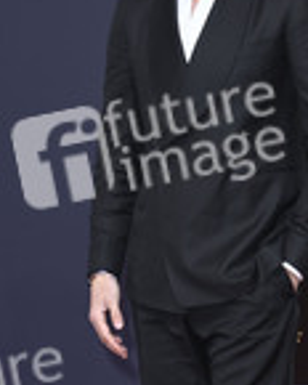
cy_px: 279
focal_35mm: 186
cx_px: 226
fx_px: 2119
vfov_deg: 10.4
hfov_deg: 8.3
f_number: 6.3
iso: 320
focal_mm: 72
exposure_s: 1/250
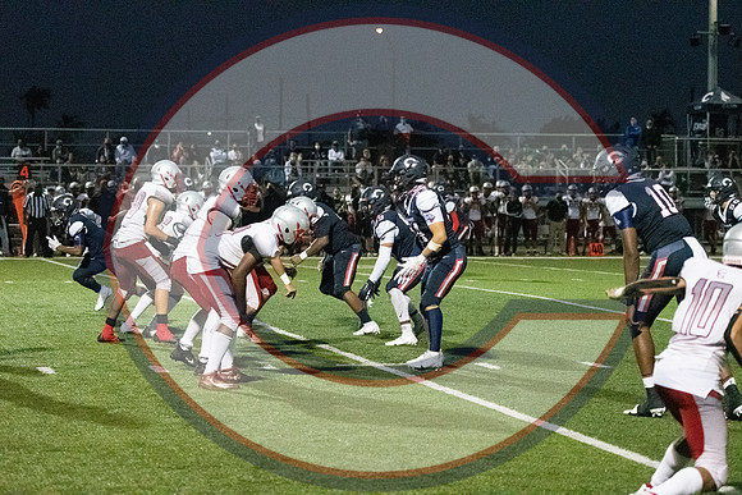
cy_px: 248
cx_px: 371
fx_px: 2165
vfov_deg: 13.0
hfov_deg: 19.5
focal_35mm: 105
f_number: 2.8
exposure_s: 1/3200
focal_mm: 70
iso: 36000
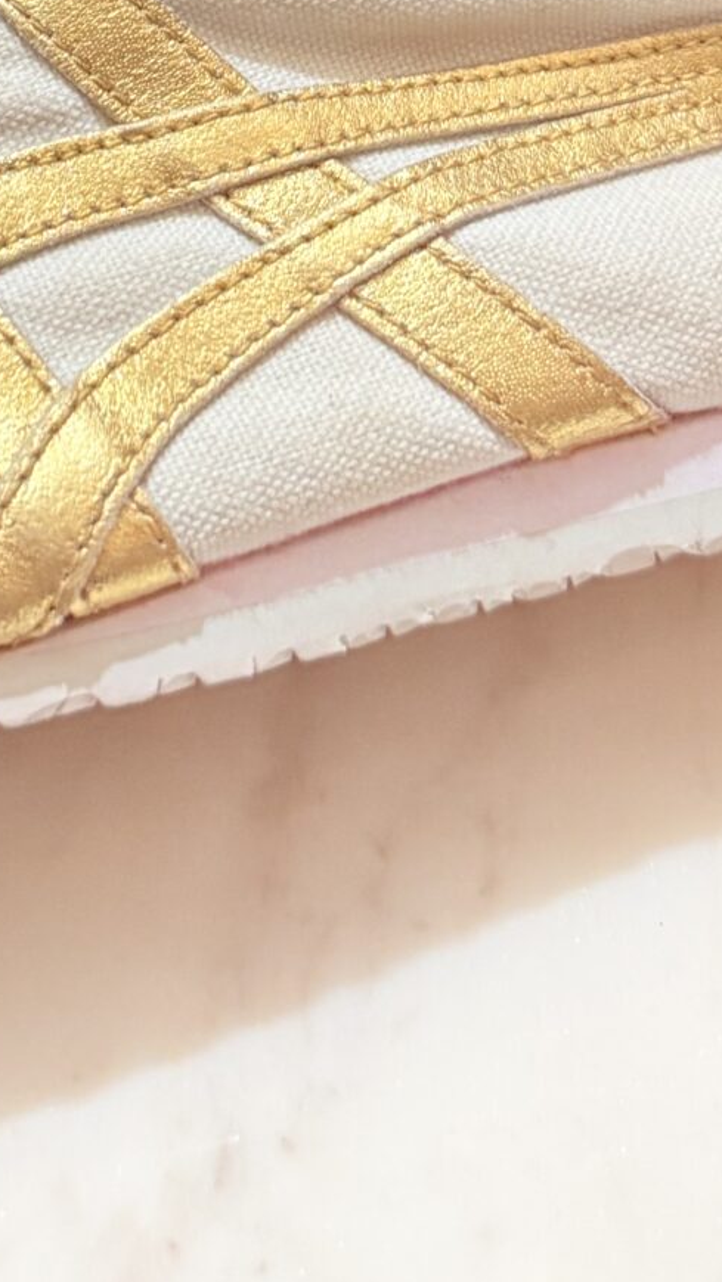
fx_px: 2620
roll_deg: +7.3
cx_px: 239
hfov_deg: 15.7
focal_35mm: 77
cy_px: -423
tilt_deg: -24.5
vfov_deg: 23.9
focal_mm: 6.76
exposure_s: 1/50
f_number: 1.78
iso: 500
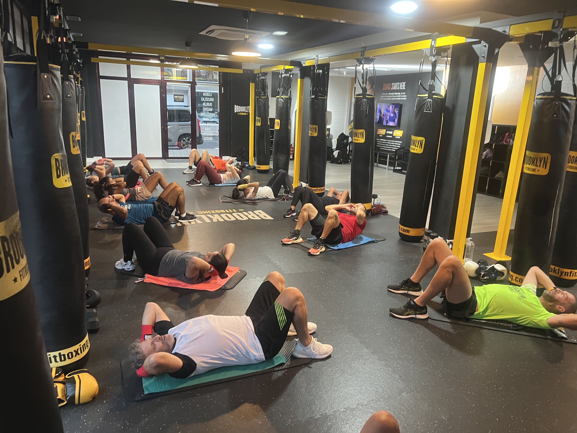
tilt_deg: -13.1
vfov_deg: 53.1
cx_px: 288
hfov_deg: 67.3
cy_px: 216
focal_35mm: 26
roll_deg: -1.3
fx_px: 433
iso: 500
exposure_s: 1/50
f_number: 1.5
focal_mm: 5.7
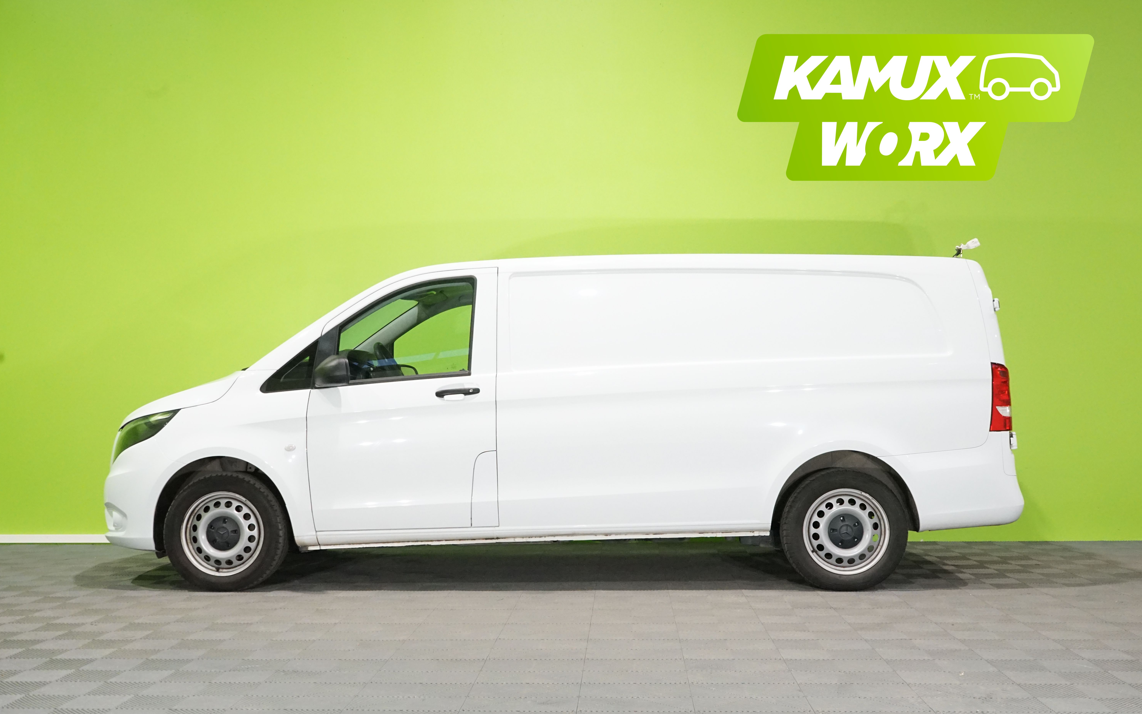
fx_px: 1183
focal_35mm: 38
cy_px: 376
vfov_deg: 33.6
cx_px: 570
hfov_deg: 51.5
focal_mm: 37
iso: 6400
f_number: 10
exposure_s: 1/80
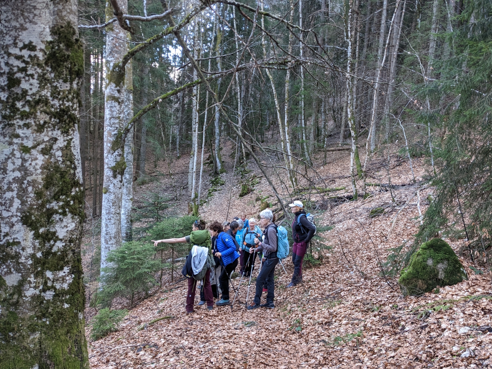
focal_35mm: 30
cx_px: 268
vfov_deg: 46.8
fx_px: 426
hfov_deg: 59.9
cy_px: 187
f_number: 1.73
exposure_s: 1/99.9
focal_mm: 4.38
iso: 148
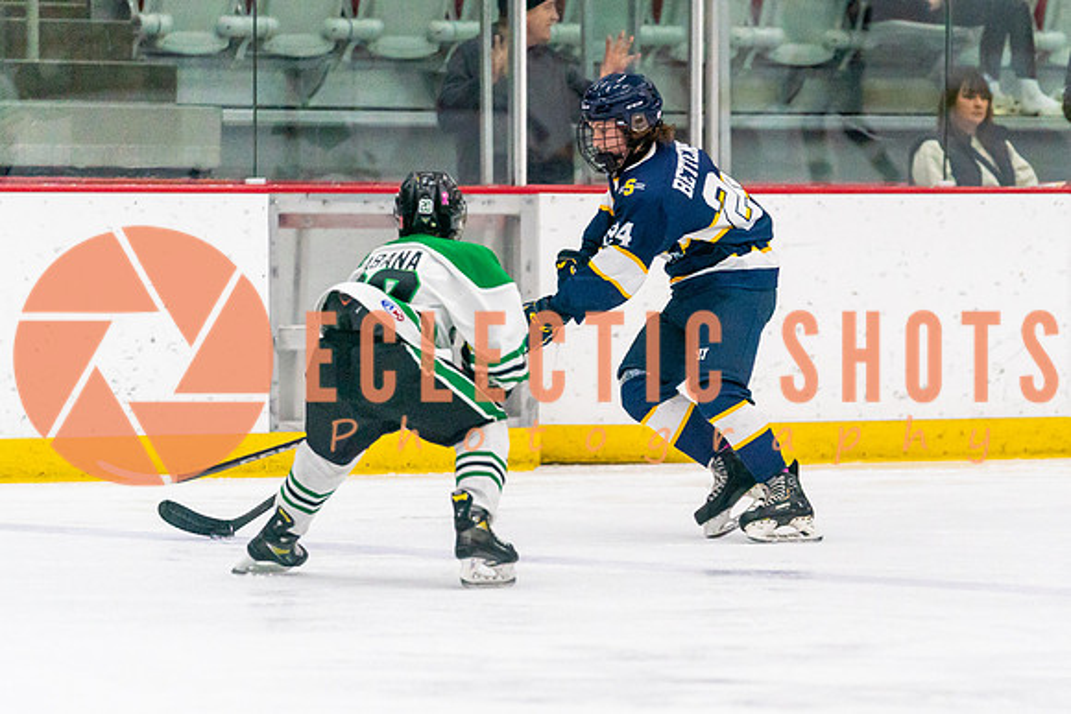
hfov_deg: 6.4
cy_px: 379
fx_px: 9519
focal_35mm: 320
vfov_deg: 4.3
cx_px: 694
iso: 4000
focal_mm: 200
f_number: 2.8
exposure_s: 1/1600
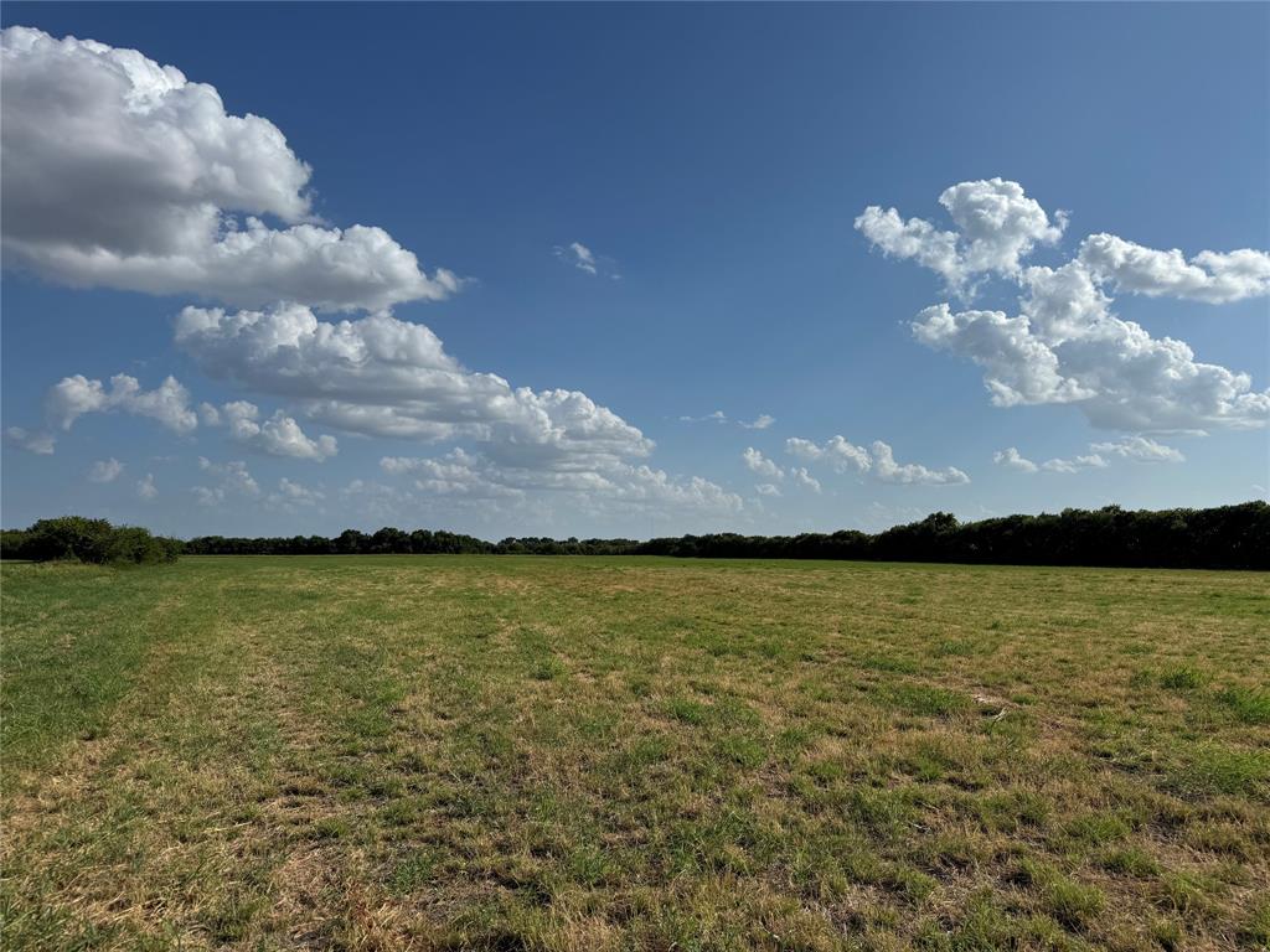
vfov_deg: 56.8
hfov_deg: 71.6
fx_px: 881
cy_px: 476
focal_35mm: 24
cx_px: 635
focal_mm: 6.76
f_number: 1.78
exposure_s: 1/10417
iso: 80
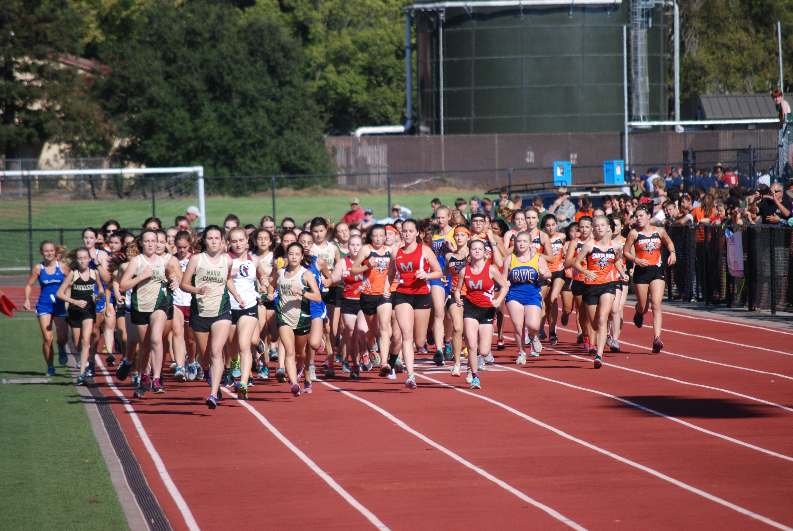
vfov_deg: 4.6
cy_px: 266
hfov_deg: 6.9
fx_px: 6616
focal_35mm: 300
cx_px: 396
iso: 400
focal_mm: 200
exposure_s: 1/1600
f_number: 5.6
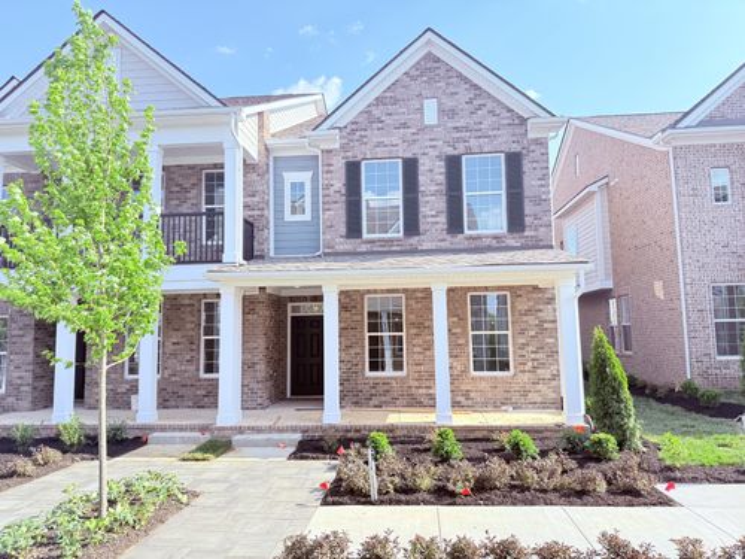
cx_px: 372
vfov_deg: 56.8
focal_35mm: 24
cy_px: 280
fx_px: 517
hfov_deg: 71.6
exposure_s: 1/888
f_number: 1.78
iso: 100
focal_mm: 6.76
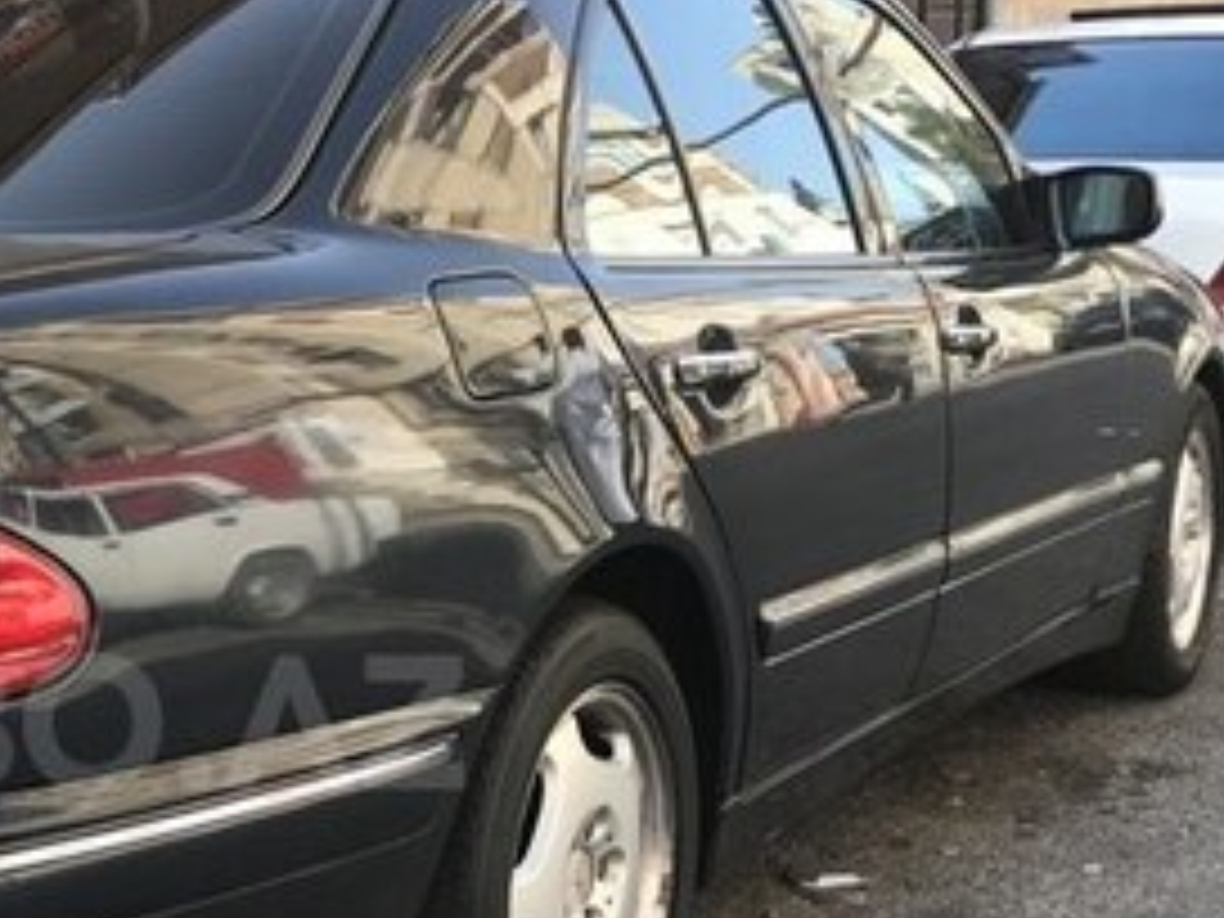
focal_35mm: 68
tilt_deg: -13.4
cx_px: 4
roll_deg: +1.9
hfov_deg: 27.0
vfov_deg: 21.4
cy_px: 722
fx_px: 2404
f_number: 1.8
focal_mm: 3.99
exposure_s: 1/320
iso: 20
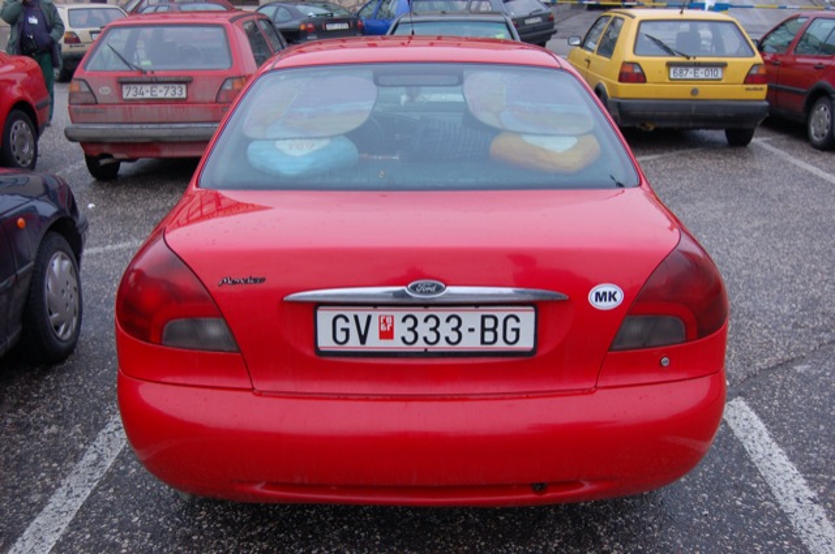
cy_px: 277
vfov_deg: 36.8
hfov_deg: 53.2
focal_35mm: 36
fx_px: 834
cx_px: 418
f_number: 4
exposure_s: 1/60
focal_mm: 24
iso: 400
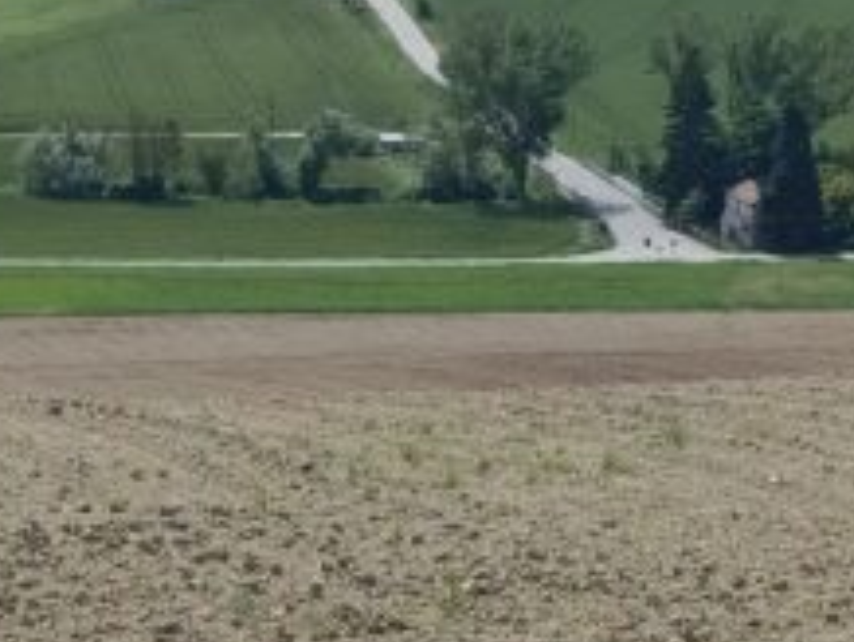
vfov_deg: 9.1
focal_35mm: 162
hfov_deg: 12.2
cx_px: 505
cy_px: 16
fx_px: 4001
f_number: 1.6
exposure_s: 1/846
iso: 50
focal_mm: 6.14
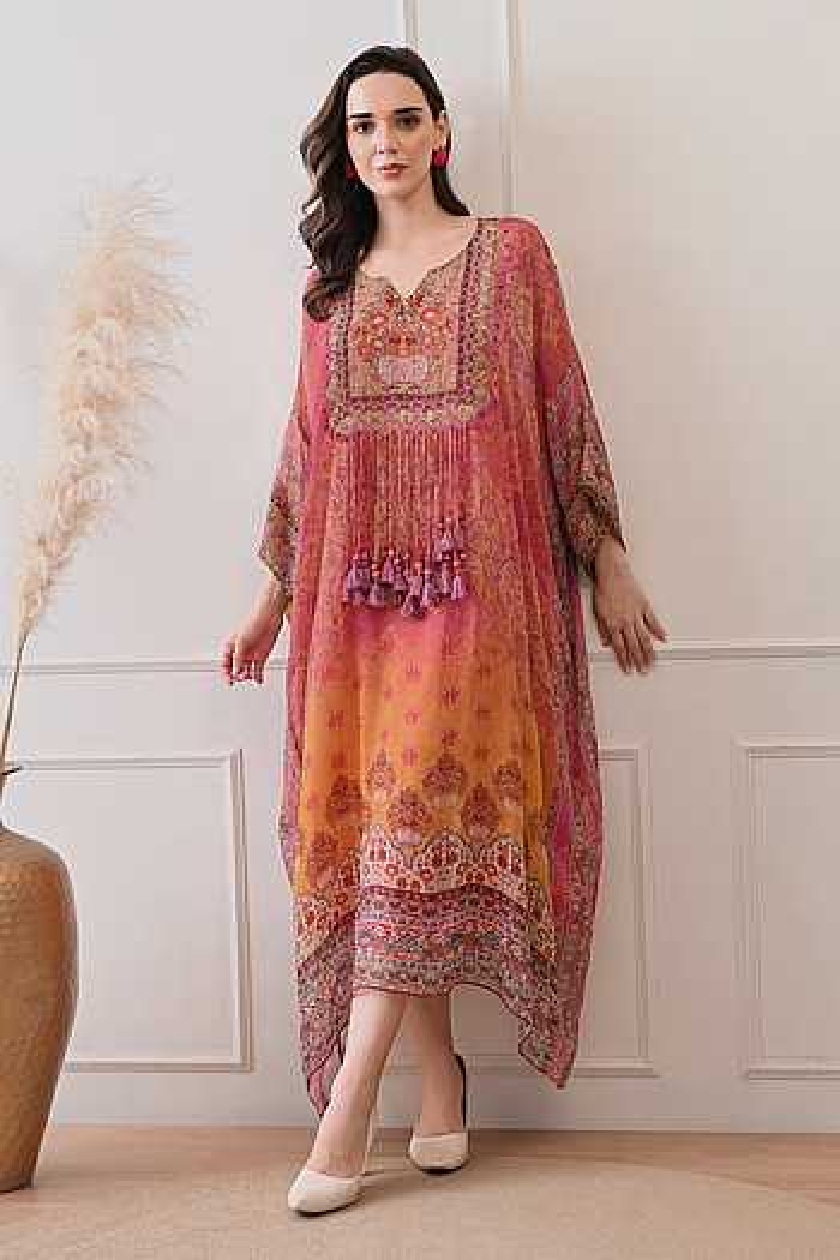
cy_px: 630
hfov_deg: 28.1
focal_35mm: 48
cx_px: 420
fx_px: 1680
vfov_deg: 41.1
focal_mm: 48
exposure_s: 1/160
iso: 320
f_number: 8
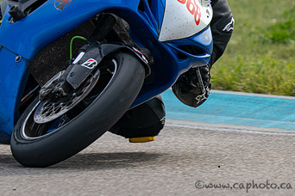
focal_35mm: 1133
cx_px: 48
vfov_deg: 1.2
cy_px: 55
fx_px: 9284
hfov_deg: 1.8
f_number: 6.3
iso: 400
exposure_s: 1/1250
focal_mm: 600
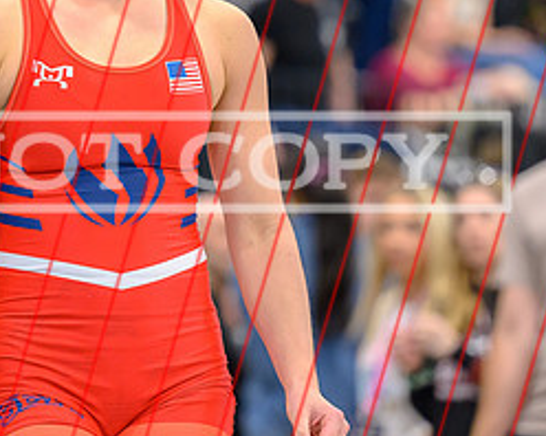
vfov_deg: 3.5
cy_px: 84
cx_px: 112
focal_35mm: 438
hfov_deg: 4.4
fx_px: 7072
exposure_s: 1/800
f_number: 2.8
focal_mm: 160
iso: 2800
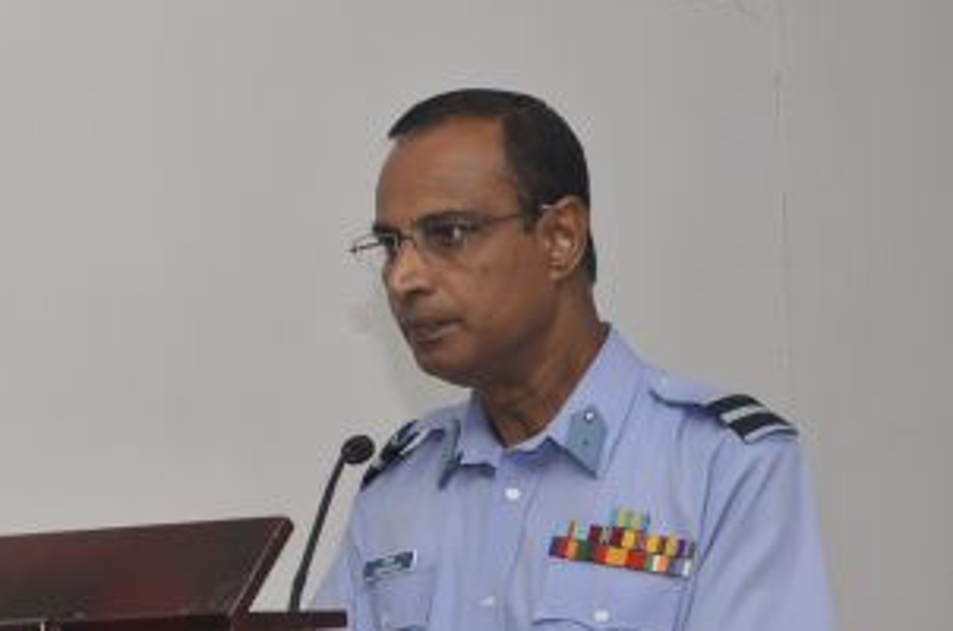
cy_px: 492
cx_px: 303
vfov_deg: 10.2
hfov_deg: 15.3
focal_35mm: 134
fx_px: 3540
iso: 200
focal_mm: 45
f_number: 7.1
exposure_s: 1/200
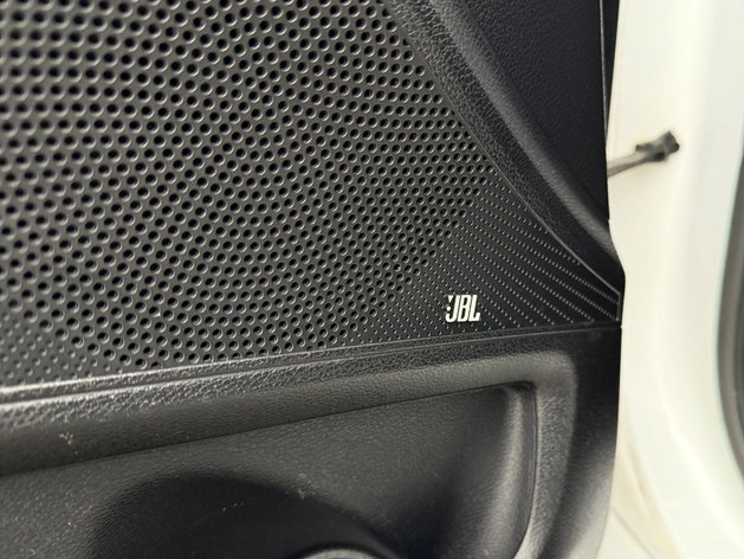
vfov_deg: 48.2
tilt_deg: -28.4
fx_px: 623
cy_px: 307
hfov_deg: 61.2
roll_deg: +4.3
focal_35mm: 29
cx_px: 441
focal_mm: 6.76
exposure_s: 1/33
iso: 640
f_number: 1.78
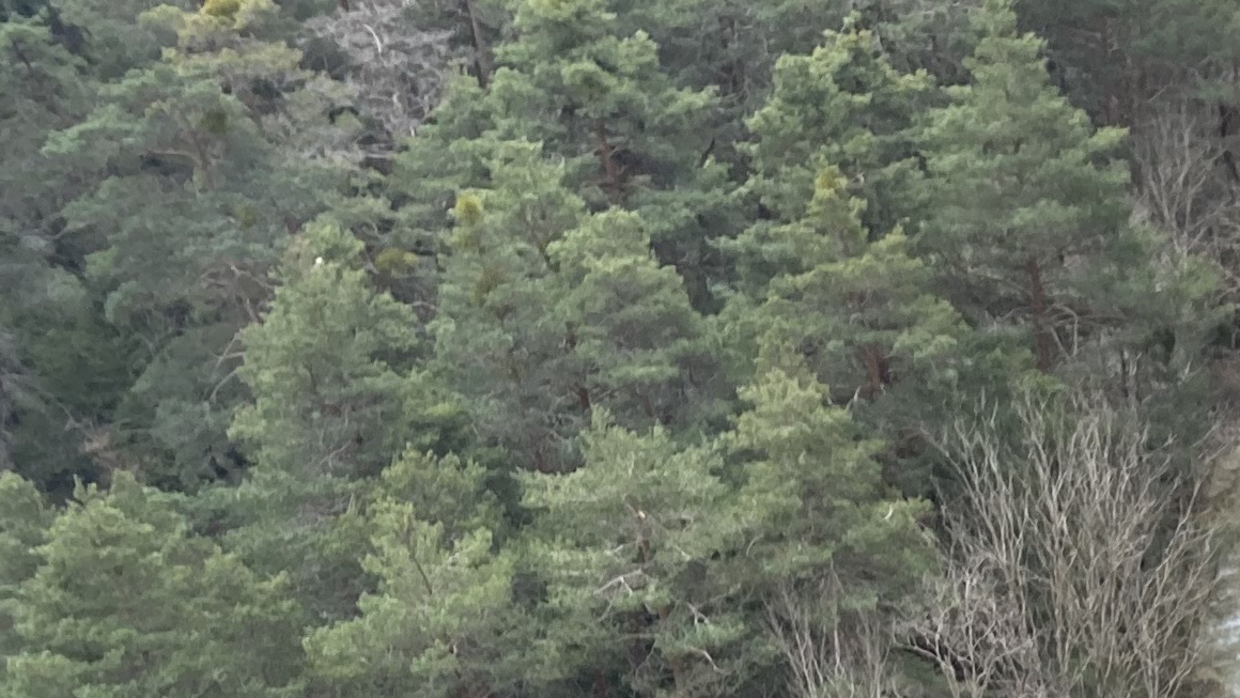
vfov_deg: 10.2
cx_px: 1851
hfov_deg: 18.0
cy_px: 1582
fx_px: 3486
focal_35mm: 106
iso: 20
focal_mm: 3.99
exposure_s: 1/282
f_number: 1.8
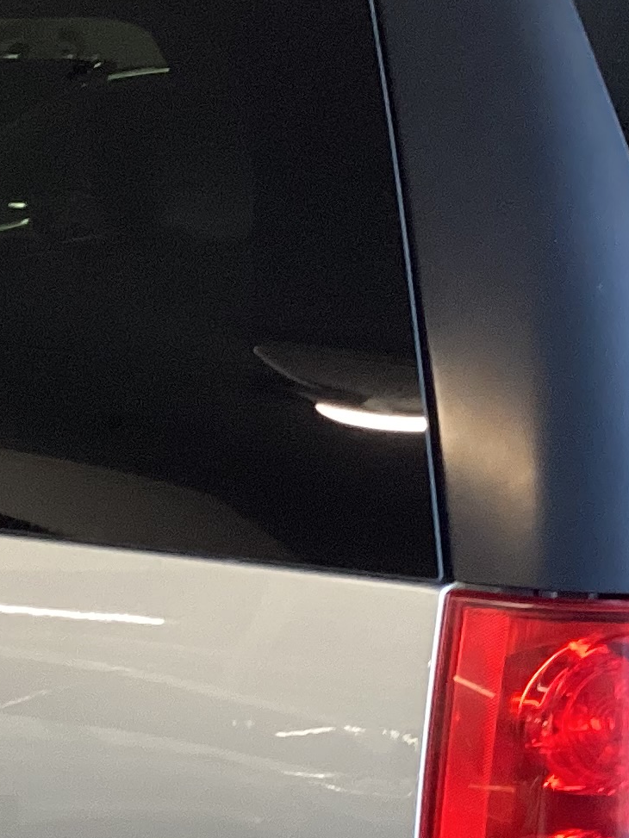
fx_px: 2519
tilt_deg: -16.4
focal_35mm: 104
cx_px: 235
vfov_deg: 18.7
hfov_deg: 14.2
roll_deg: +1.1
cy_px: 713
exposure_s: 1/50
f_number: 2.4
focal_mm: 3.3
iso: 160
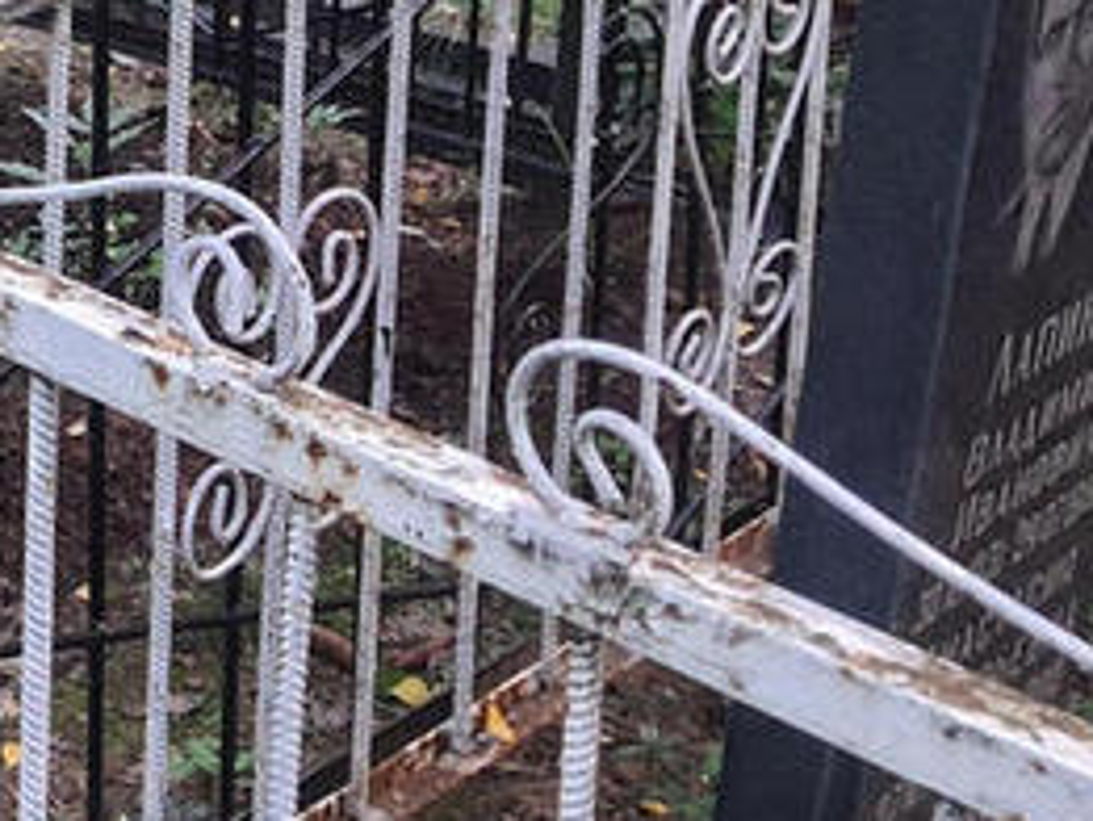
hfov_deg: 16.9
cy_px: -335
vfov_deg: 13.8
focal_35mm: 102
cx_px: -678
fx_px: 3222
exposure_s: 1/100
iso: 200
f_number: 1.7
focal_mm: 4.32
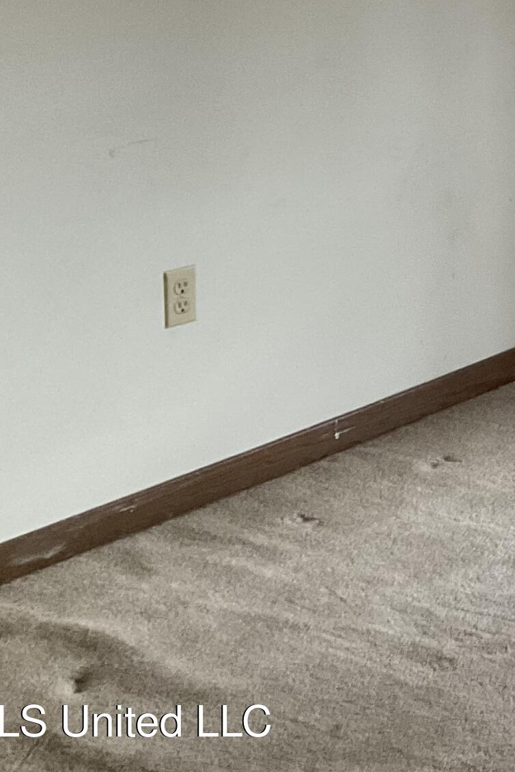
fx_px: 1717
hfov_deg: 14.6
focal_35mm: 80
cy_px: 24
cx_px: 981
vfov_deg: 24.4
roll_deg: -0.6
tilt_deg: -8.0
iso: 200
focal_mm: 3
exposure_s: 1/60
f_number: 1.8
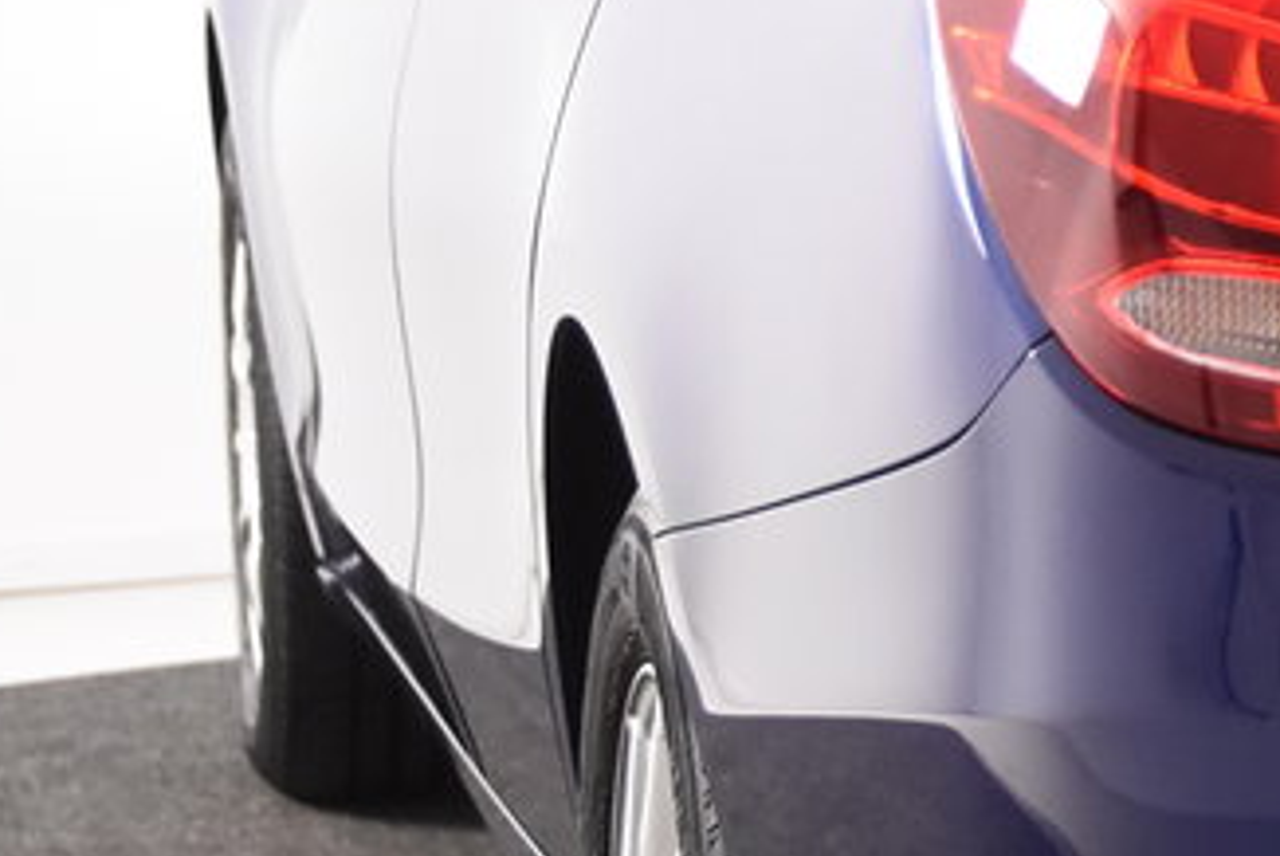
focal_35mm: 200
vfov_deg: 6.9
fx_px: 7117
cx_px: 2203
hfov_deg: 9.8
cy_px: 332
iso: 1600
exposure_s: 1/60
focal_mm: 34
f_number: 4
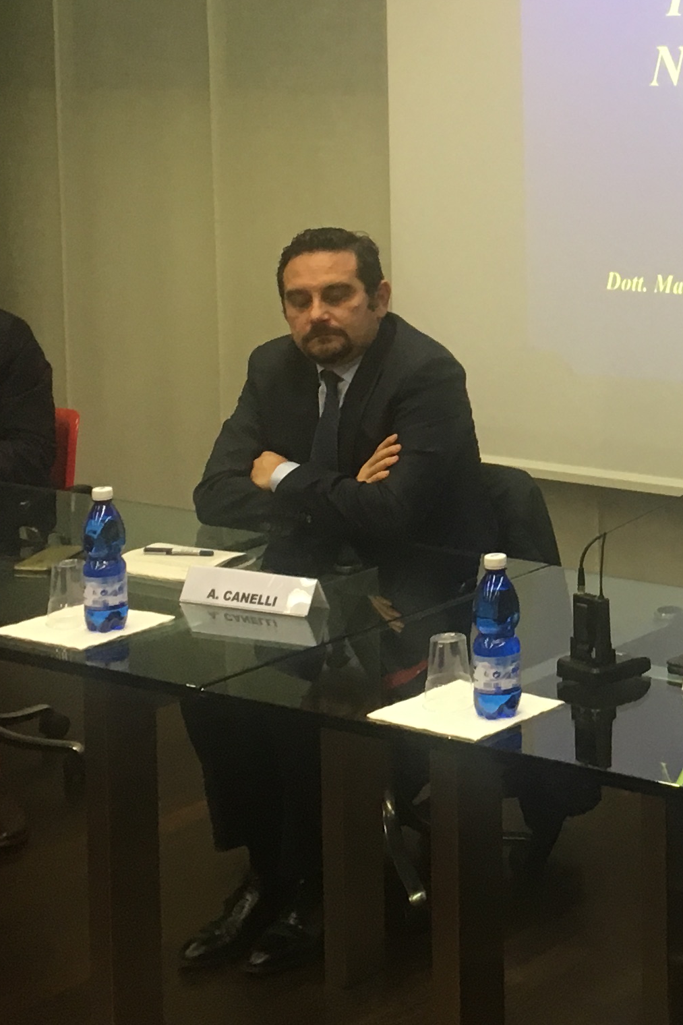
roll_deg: +0.7
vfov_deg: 24.9
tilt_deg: -4.7
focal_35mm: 80
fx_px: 2277
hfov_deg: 16.3
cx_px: 854
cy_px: 191
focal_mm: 4.15
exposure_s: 1/33
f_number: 2.2
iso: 100
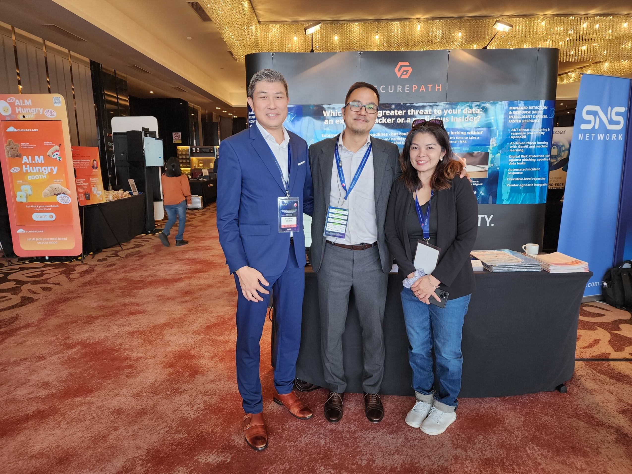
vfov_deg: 58.9
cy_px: 237
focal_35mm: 23
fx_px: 420
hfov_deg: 73.9
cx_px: 316
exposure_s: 1/100
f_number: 1.8
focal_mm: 6.4
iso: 125
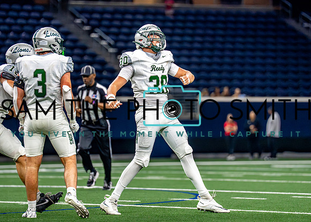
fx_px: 2114
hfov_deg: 8.4
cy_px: 97
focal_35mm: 239
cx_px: 151
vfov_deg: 6.0
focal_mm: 178
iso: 5000
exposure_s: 1/2000
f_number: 2.8
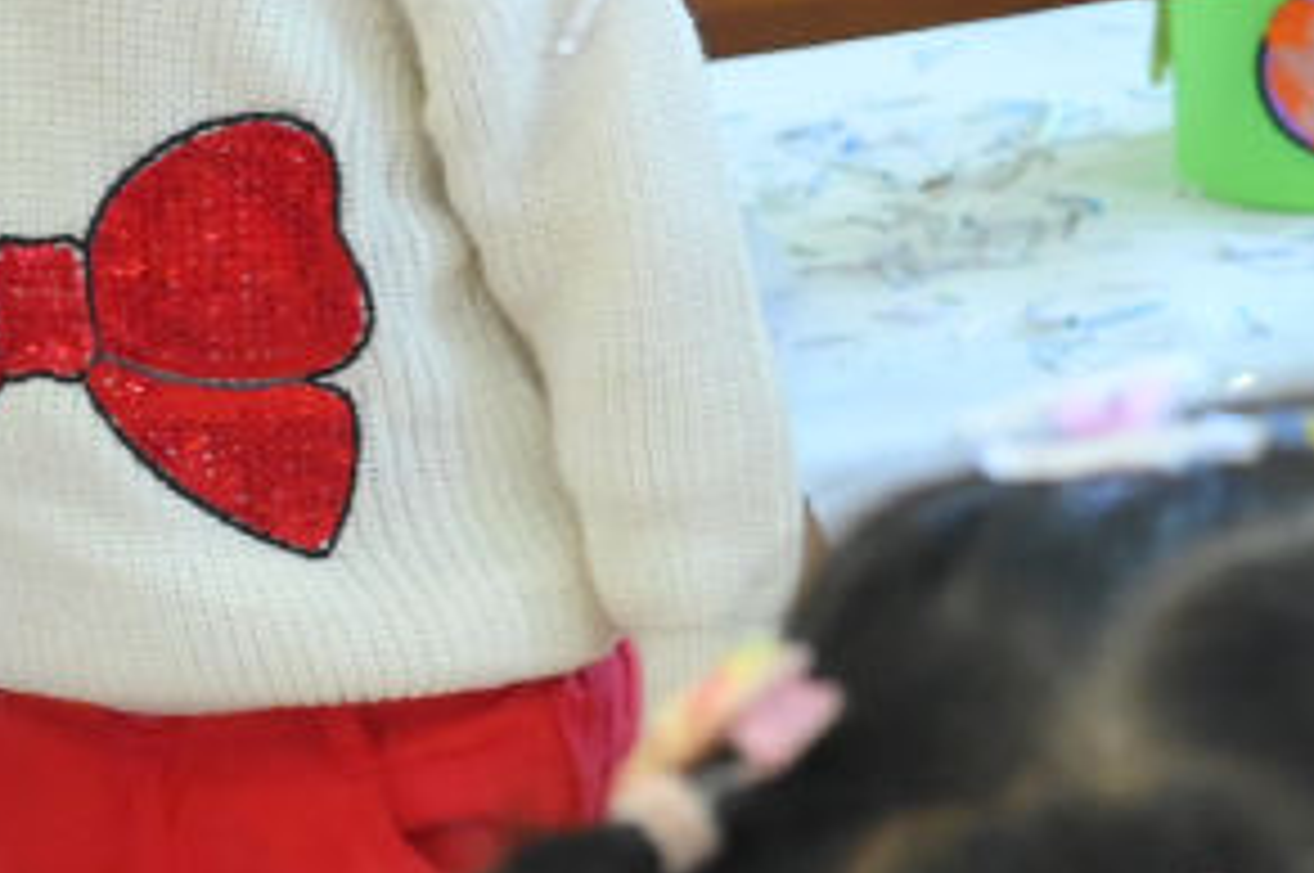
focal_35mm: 200
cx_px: 2950
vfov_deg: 6.8
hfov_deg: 9.4
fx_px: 7292
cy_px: 36
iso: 3200
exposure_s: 1/160
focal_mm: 36
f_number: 5
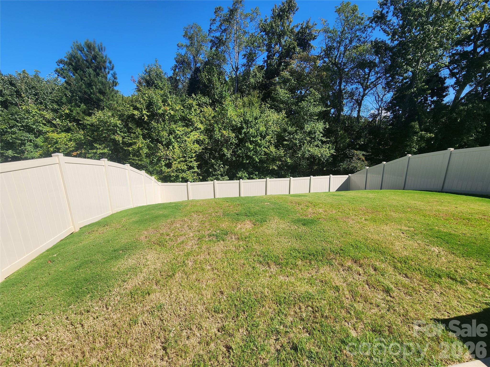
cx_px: 245
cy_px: 184
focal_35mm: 13
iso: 50
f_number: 2.2
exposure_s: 1/1628
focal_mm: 2.2
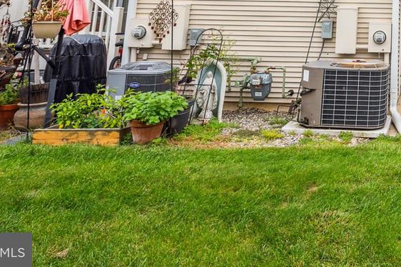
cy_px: -73
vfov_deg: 27.6
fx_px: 456
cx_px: 435
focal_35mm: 41
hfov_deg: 39.4
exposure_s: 1/250
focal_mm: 16
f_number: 9
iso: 80
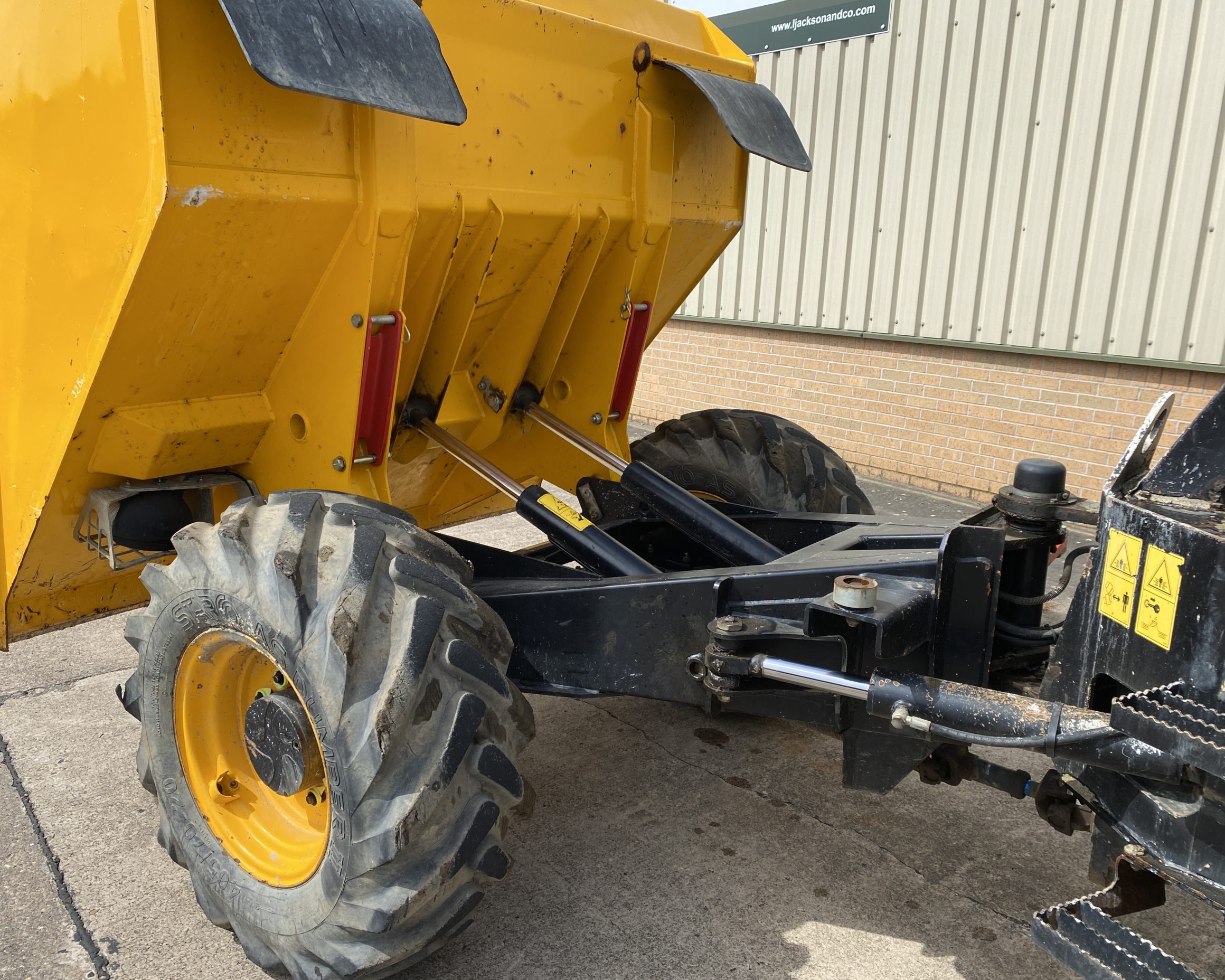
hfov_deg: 62.2
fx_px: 1015
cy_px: 493
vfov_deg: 51.5
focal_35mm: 28
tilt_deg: -12.5
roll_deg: -2.0
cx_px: 578
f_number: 1.8
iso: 32
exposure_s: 1/1927
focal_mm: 4.25
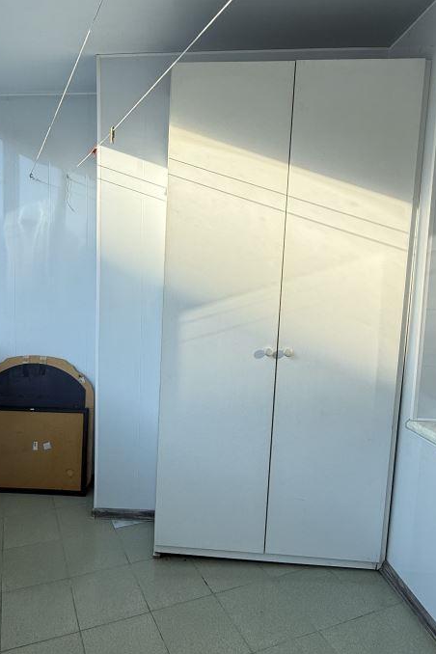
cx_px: 140
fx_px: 400
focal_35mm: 22
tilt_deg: -4.7
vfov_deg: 78.6
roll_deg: -0.9
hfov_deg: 55.8
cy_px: 323
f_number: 2.2
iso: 64
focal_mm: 2.22
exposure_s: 1/625
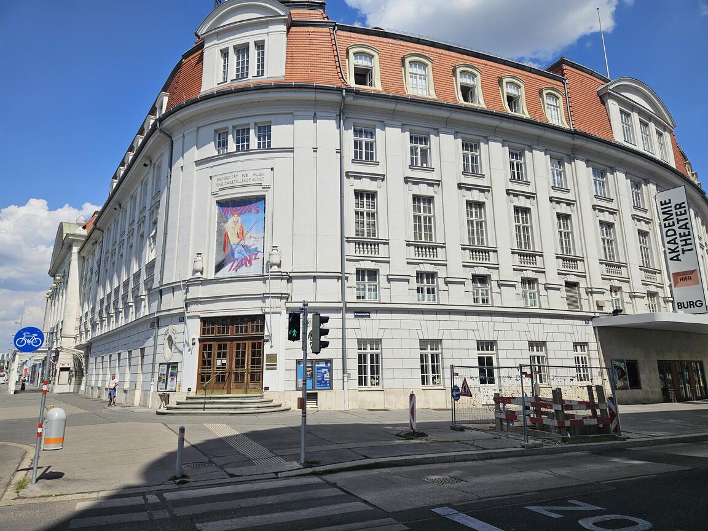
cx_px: 354
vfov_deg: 58.9
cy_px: 266
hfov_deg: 73.9
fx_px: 470
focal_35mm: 23
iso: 25
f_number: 1.8
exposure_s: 1/4505
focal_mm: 5.4
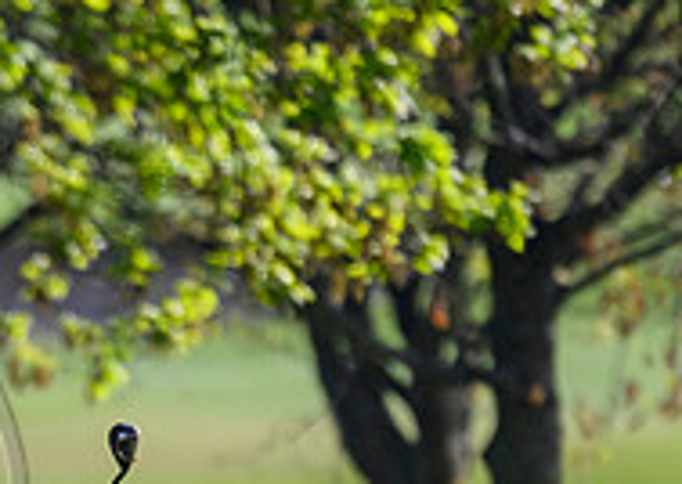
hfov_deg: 1.0
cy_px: 631
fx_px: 39106
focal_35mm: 2024
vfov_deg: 0.7
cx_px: -215
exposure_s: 1/3200
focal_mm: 560
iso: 500
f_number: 4
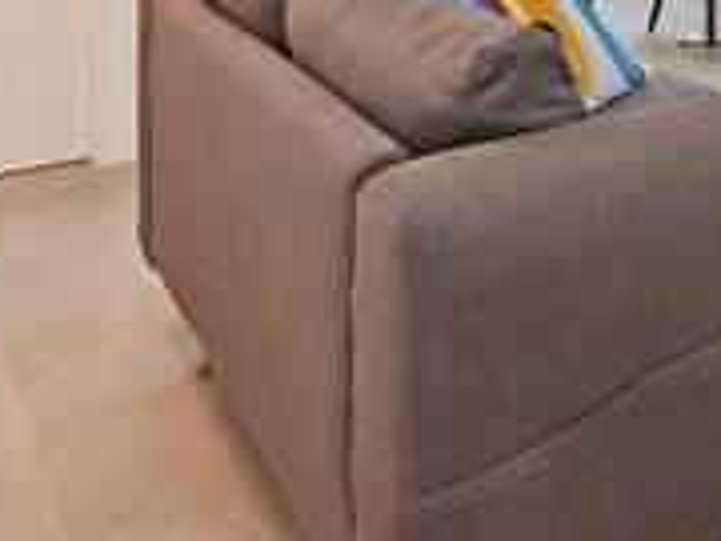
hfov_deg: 27.9
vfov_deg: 21.9
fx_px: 1166
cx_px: 957
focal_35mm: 56
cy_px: -258
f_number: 9
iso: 320
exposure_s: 1/10
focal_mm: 10
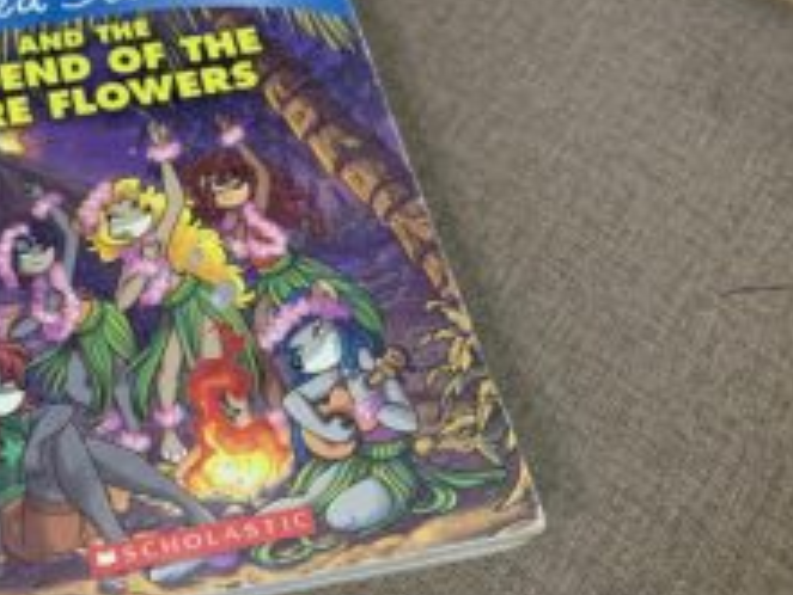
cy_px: 222
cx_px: 111
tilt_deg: -62.6
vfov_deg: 30.8
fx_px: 1077
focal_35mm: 47
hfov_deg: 38.2
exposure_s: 1/49
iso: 400
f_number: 1.8
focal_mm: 4.25
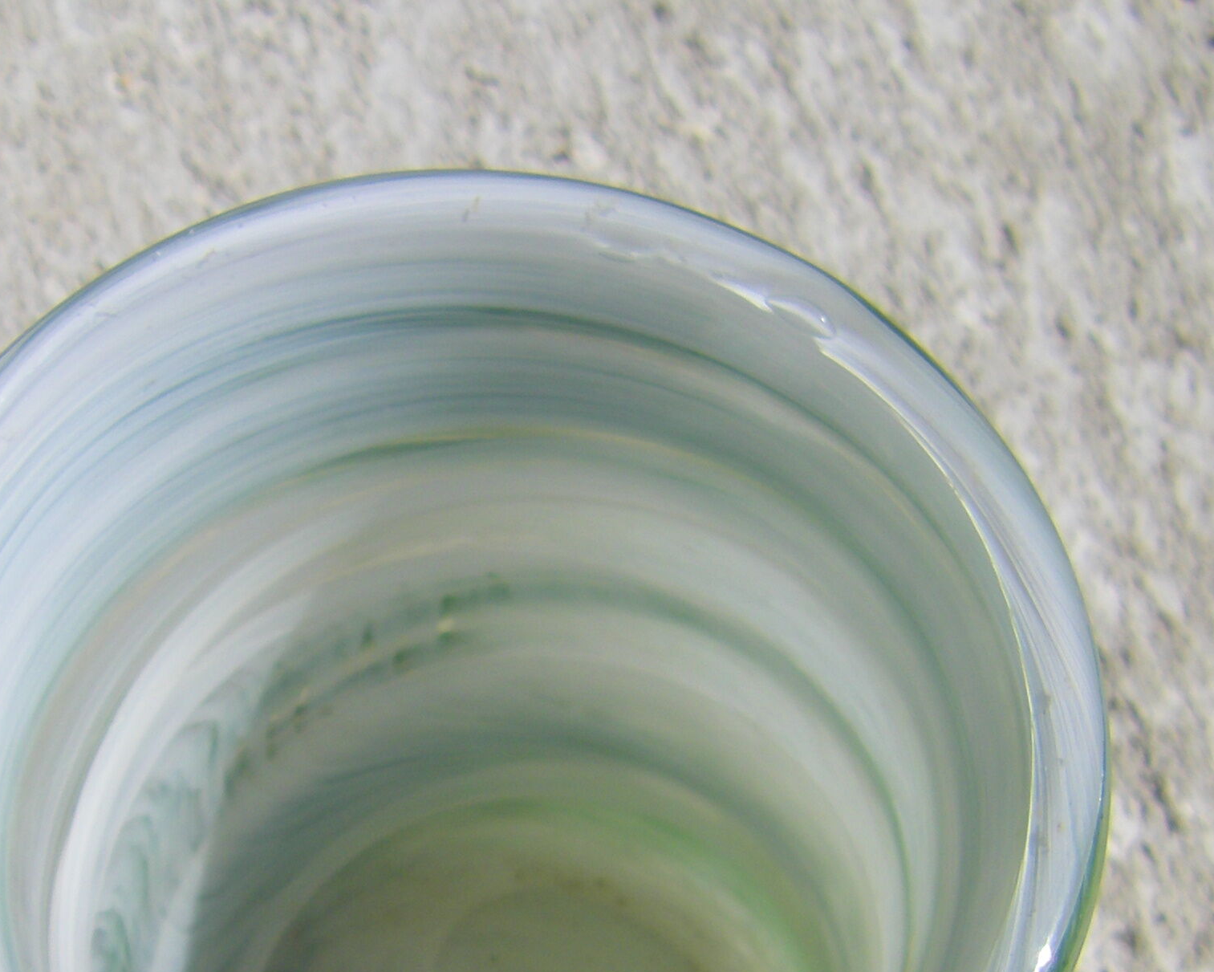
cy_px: 854
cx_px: 452
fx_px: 2875
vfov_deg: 18.9
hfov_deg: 23.8
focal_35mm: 80
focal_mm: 6.3
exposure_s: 1/400
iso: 64
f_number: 7
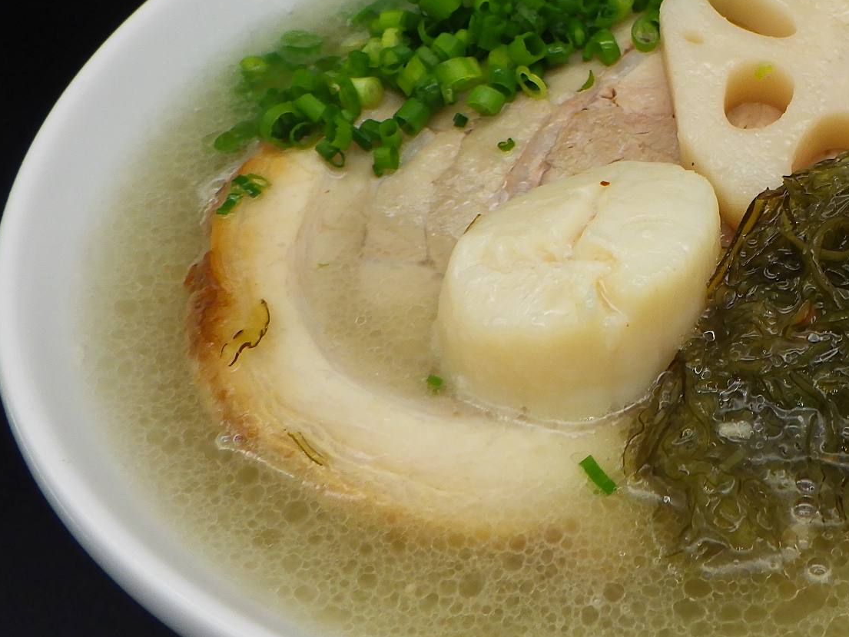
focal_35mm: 63
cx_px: 735
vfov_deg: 23.2
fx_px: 1545
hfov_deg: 29.7
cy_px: 199
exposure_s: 1/200
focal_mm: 6.1
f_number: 3.8
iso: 125
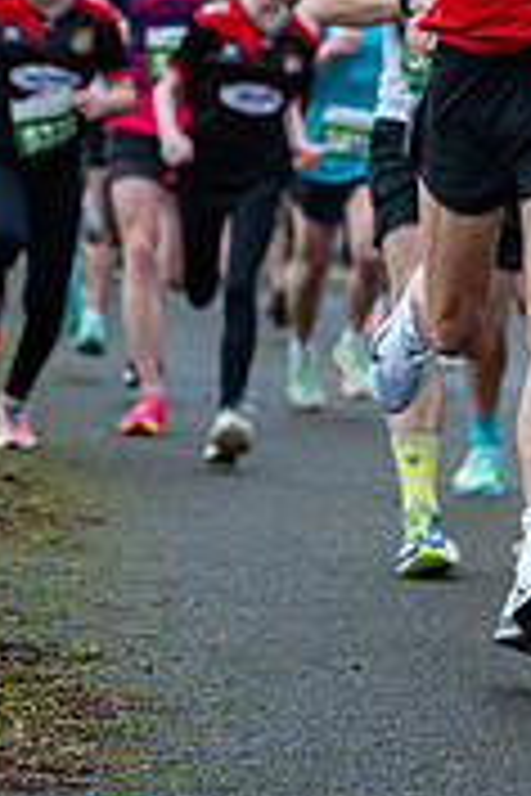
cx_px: 886
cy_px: 106
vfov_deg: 8.9
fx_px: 5088
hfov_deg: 5.9
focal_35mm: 230
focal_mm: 70
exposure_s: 1/1250
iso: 280
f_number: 2.8
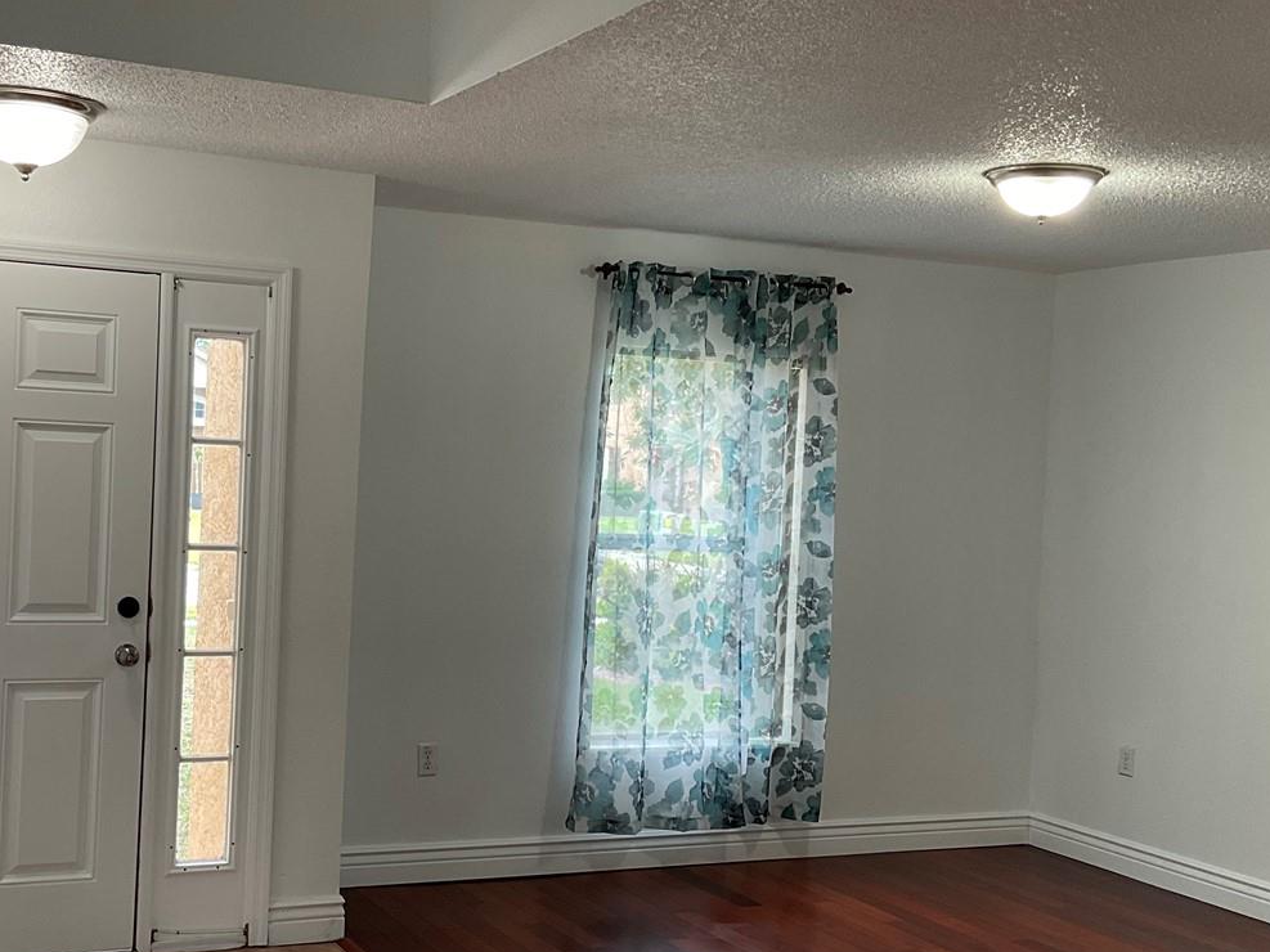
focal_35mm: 47
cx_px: 504
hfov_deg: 40.3
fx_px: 1724
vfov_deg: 30.9
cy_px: 524
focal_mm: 3
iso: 50
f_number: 1.8
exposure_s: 1/120
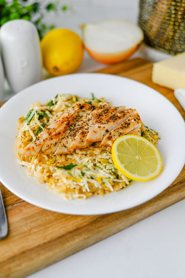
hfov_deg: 26.9
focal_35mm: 50
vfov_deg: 39.6
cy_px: 139
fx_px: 386
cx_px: 92
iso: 220
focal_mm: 50
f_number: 3.2
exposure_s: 1/250
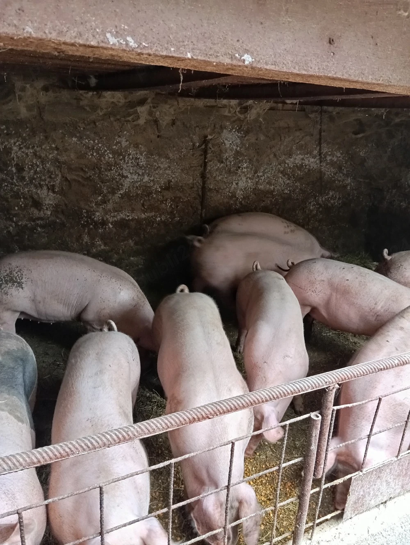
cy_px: 272
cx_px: 205
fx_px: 441
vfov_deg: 63.4
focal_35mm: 28
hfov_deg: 49.9
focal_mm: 4.22
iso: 814
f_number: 1.8
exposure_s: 1/33.3
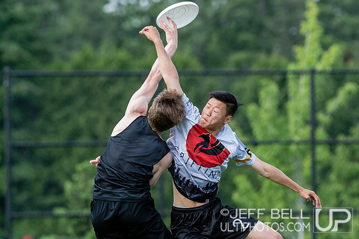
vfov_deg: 2.5
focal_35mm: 552
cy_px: 163
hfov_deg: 3.7
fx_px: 5510
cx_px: 172
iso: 720
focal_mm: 240
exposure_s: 1/1250
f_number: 4
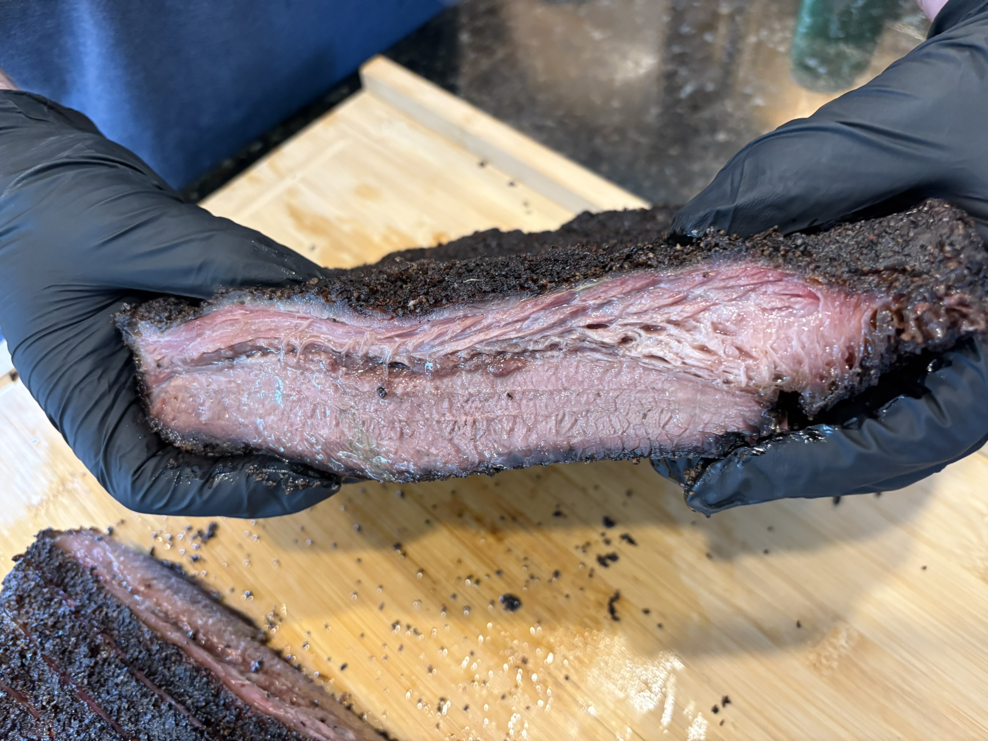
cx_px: 494
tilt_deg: -56.3
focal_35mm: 26
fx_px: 742
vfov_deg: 53.1
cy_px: 370
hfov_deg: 67.3
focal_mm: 5.96
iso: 250
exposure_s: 1/60
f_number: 1.6
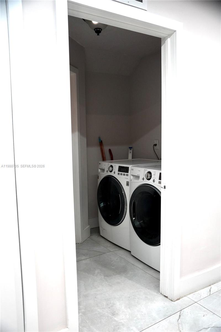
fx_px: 274
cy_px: 166
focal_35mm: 30
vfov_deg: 62.3
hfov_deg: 43.9
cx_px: 110
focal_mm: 29.8
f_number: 2.8
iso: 2500
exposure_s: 1/160
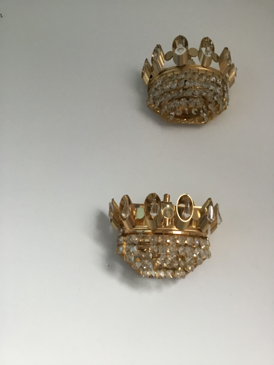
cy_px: 182
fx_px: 327
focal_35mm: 31
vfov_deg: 58.4
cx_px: 137
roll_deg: -2.4
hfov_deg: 45.4
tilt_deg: +18.0
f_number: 2.4
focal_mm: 3.3
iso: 100
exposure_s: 1/33
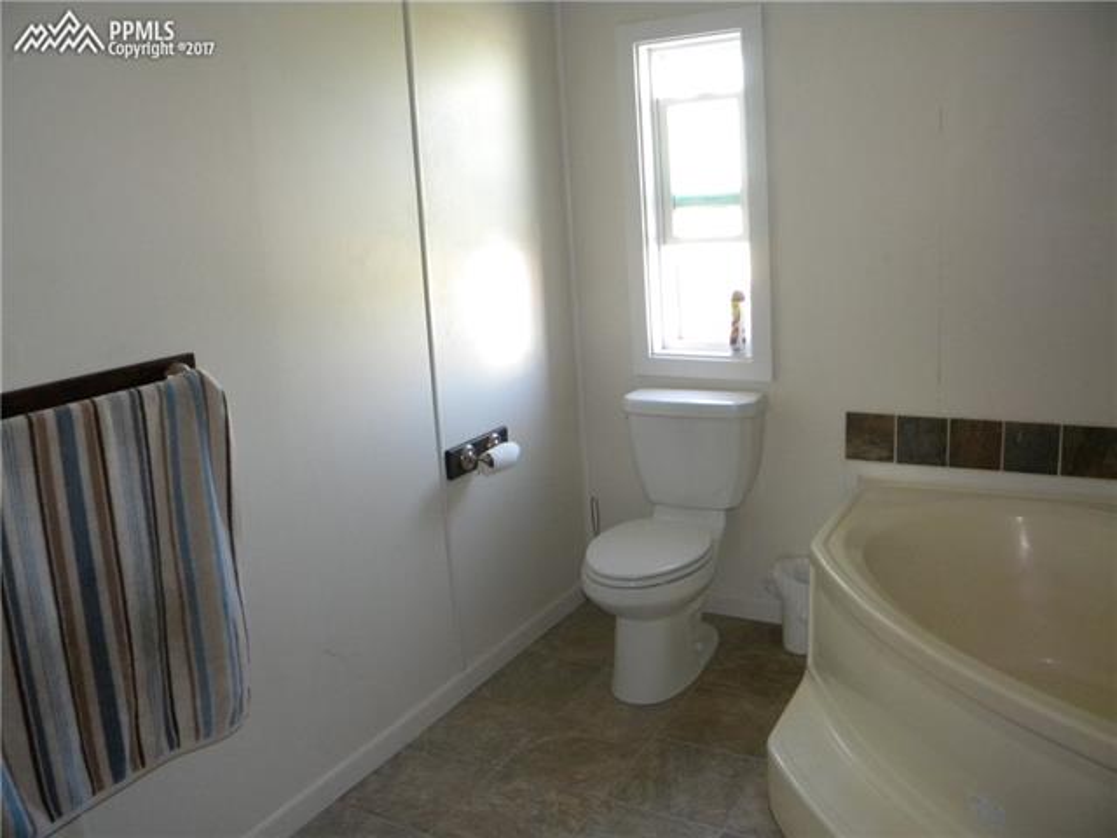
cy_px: 419
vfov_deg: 49.7
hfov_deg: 63.4
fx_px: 904
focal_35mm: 28
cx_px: 558
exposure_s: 1/28
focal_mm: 5
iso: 400
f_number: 3.5
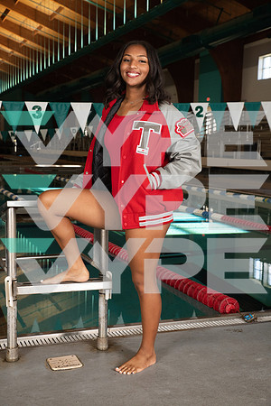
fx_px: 587
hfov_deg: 26.0
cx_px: 136
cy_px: 203
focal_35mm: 52
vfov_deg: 38.2
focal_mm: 52
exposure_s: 1/250
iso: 800
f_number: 7.1
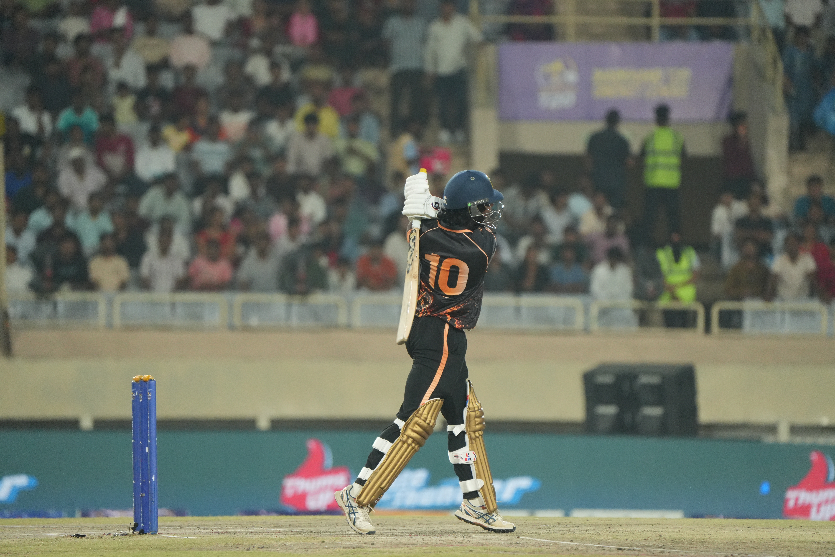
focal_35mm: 600
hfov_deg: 3.4
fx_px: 13916
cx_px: 418
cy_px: 278
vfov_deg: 2.3
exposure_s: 1/1250
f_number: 6.3
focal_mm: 600
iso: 6400
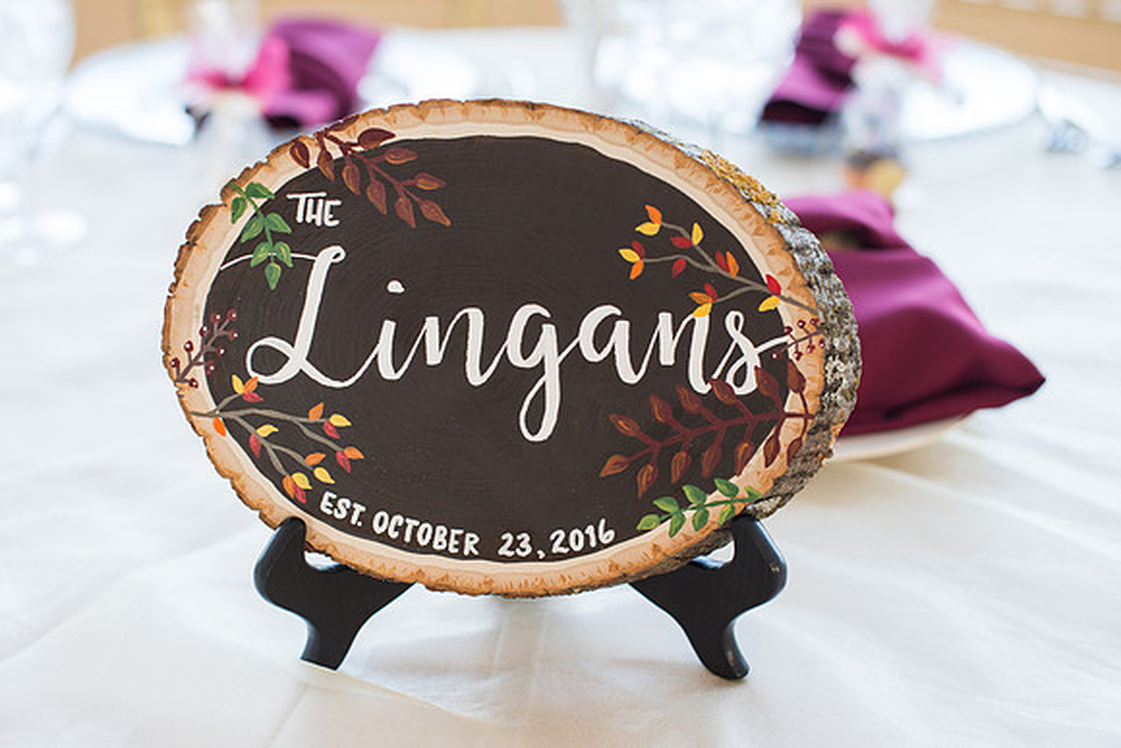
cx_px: 534
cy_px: 392
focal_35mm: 52
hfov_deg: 37.9
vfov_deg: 25.8
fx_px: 1631
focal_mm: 50
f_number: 3.2
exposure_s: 1/200
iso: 500
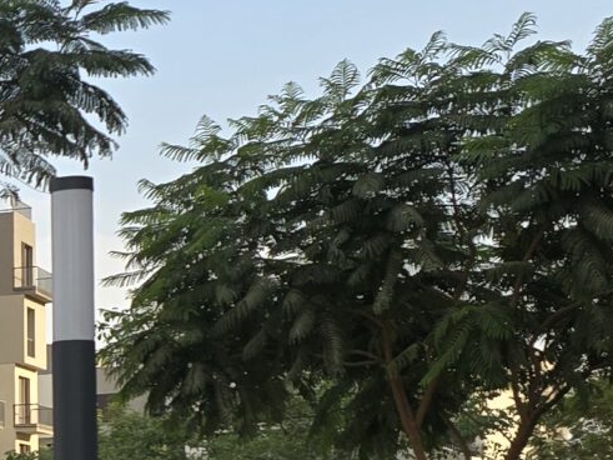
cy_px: 521
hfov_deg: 14.8
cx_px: -417
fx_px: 2125
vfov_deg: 12.1
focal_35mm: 120
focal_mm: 6.3
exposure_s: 1/355
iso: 12
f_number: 1.7
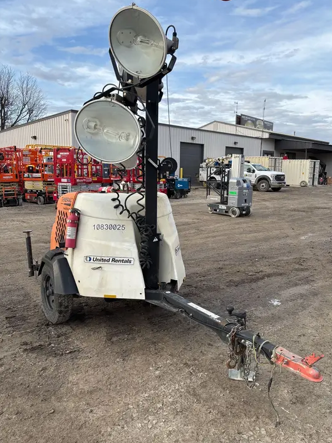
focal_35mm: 27
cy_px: 221
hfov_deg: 51.4
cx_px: 170
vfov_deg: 65.3
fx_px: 345
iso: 50
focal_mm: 5.96
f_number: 1.6
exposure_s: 1/1344
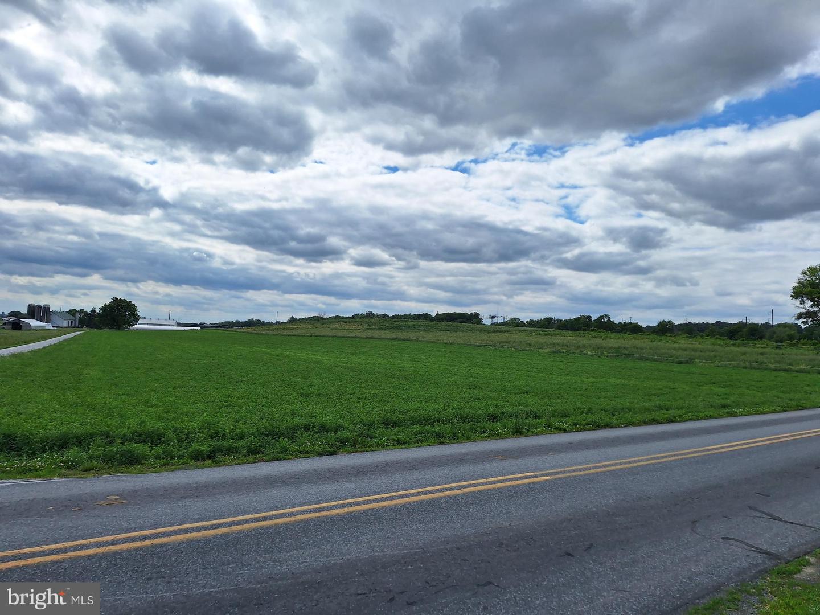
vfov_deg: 58.9
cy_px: 308
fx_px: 545
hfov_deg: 73.9
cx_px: 410
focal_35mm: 23
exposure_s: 1/5814
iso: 40
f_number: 1.8
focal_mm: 5.54
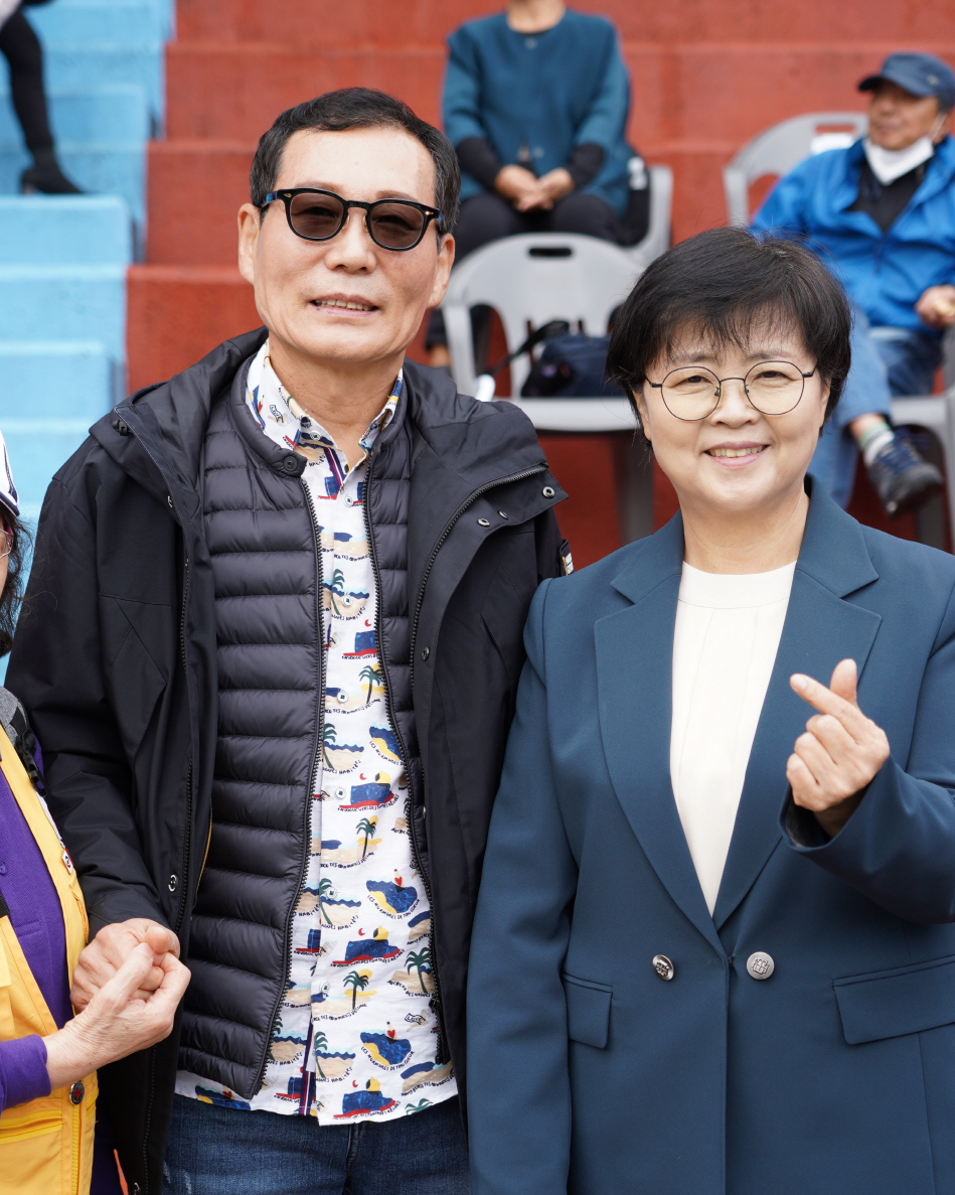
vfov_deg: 22.7
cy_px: 596
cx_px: 401
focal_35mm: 84
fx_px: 2969
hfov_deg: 18.3
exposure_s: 1/200
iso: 125
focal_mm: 59
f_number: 4
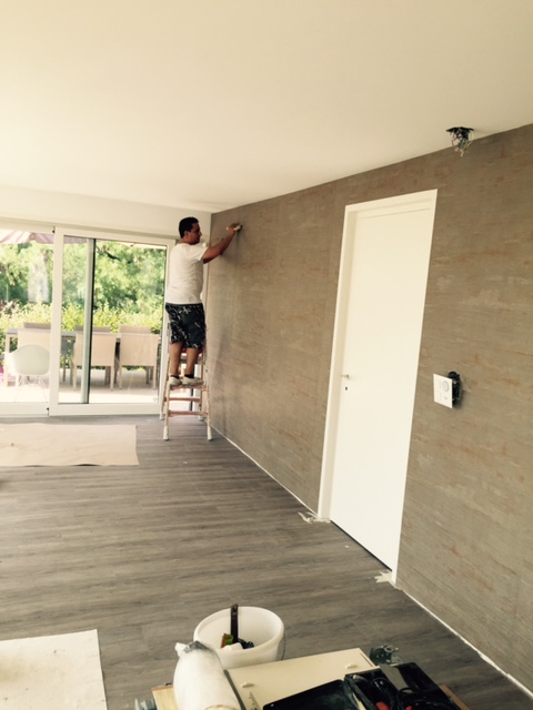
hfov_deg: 48.2
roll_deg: -5.3
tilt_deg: -6.2
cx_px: 266
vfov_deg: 61.7
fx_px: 595
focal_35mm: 29
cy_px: 355
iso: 32
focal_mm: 4.15
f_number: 2.2
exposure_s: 1/278
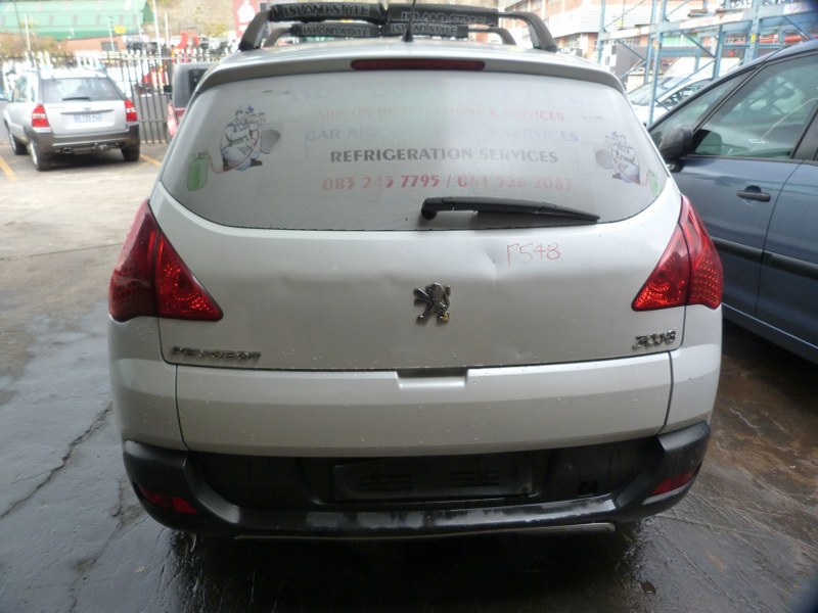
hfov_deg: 69.4
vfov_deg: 54.9
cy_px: 306
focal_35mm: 25
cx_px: 409
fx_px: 591
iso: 160
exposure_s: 1/60
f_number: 2.8
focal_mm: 4.5
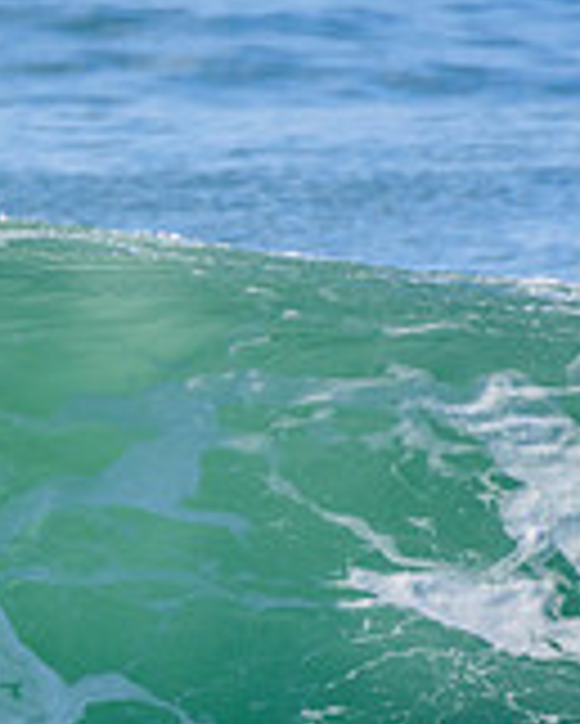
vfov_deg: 0.8
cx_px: -589
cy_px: 519
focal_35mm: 2533
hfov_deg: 0.6
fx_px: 54300
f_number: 5.6
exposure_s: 1/2000
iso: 280
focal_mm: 500
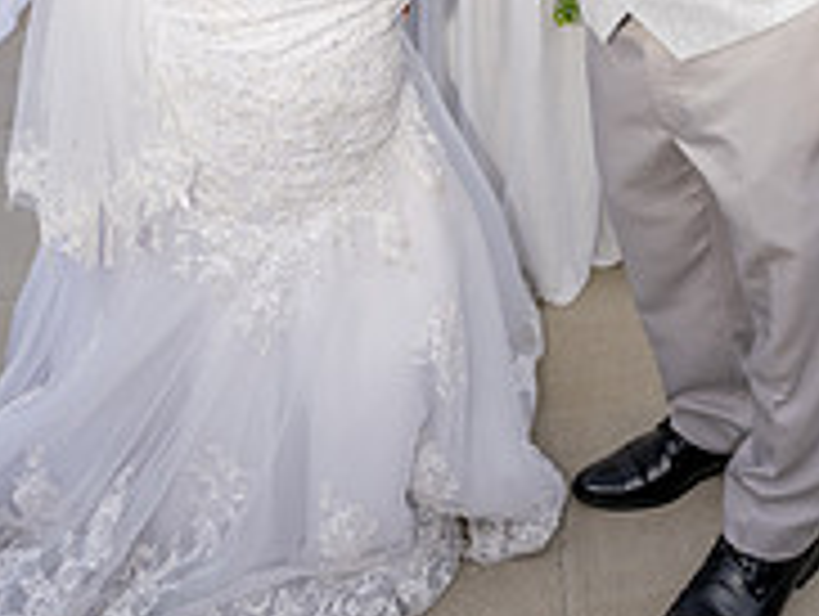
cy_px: -180
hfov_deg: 33.4
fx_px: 1350
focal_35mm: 57
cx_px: 562
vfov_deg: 22.9
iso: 250
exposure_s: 1/100
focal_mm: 24
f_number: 3.2
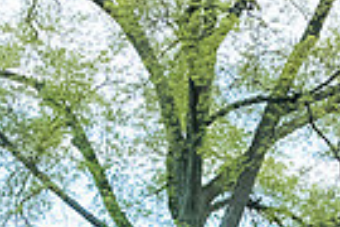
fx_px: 1095
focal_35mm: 116
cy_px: 387
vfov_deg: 11.1
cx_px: 249
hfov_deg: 17.6
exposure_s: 1/2500
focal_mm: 18
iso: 3200
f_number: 4
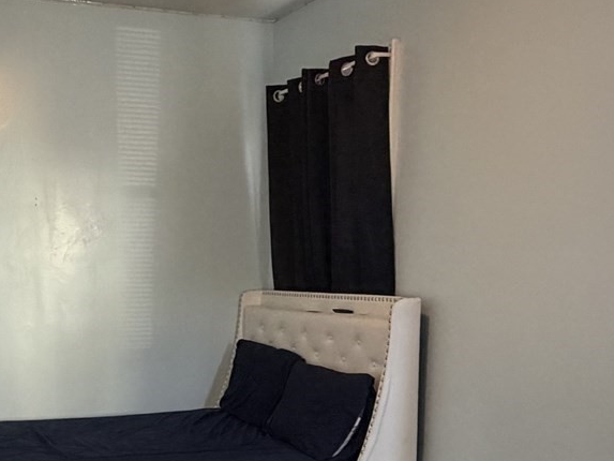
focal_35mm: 50
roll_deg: -0.1
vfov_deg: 28.0
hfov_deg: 37.8
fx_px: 887
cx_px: 212
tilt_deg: -10.2
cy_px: 417
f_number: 2.2
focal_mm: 2.22
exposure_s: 1/60
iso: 320
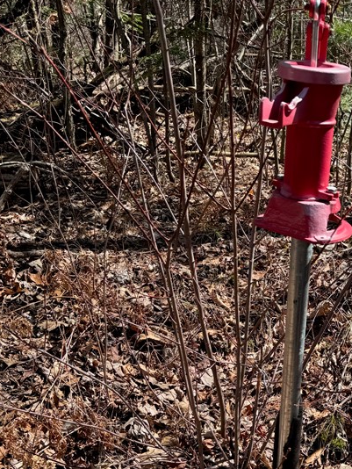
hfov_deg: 30.7
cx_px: 283
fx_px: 623
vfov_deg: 40.0
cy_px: 354
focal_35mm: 46
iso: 80
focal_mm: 6.76
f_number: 1.78
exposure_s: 1/1238
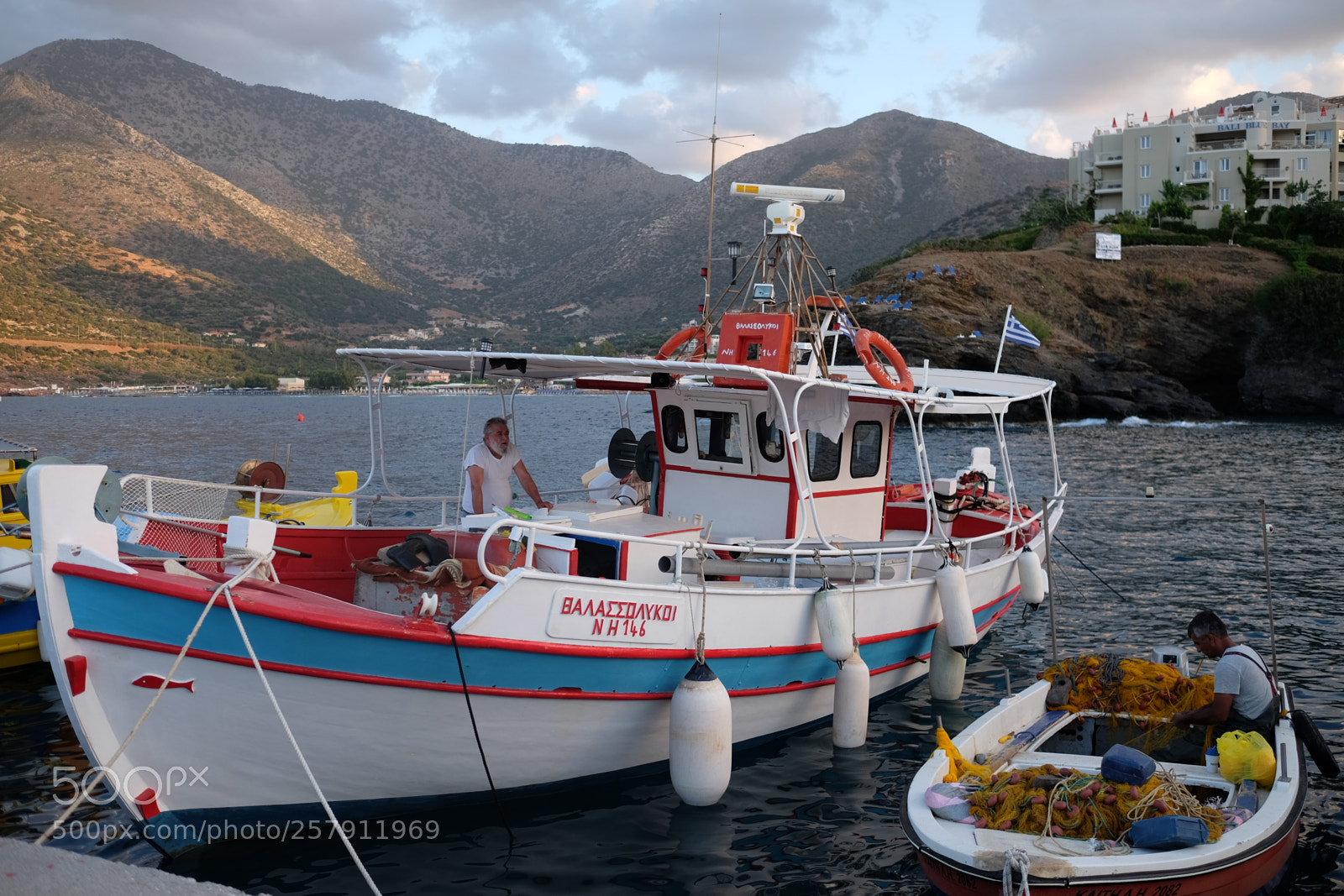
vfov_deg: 37.9
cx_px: 672
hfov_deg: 54.4
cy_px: 448
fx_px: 1307
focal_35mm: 35
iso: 200
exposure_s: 1/550
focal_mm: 23
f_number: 2
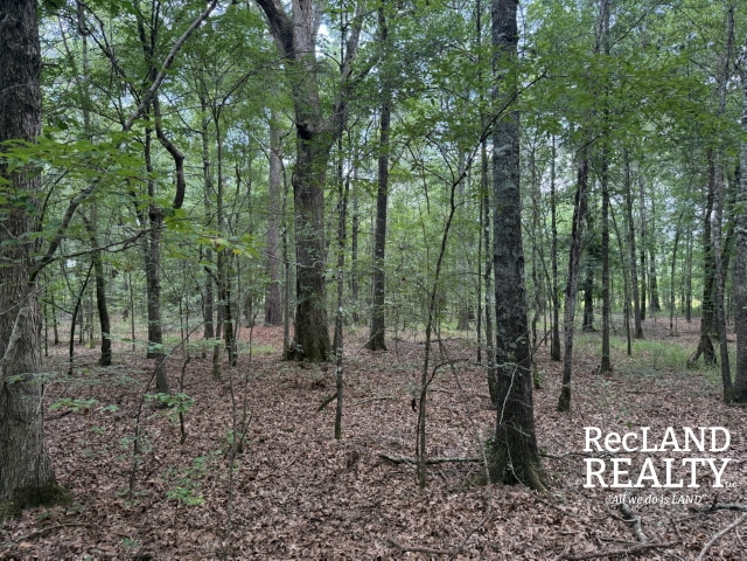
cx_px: 374
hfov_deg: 71.6
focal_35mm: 24
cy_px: 280
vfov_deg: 56.8
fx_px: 518
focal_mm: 6.76
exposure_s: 1/121
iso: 200
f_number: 1.78
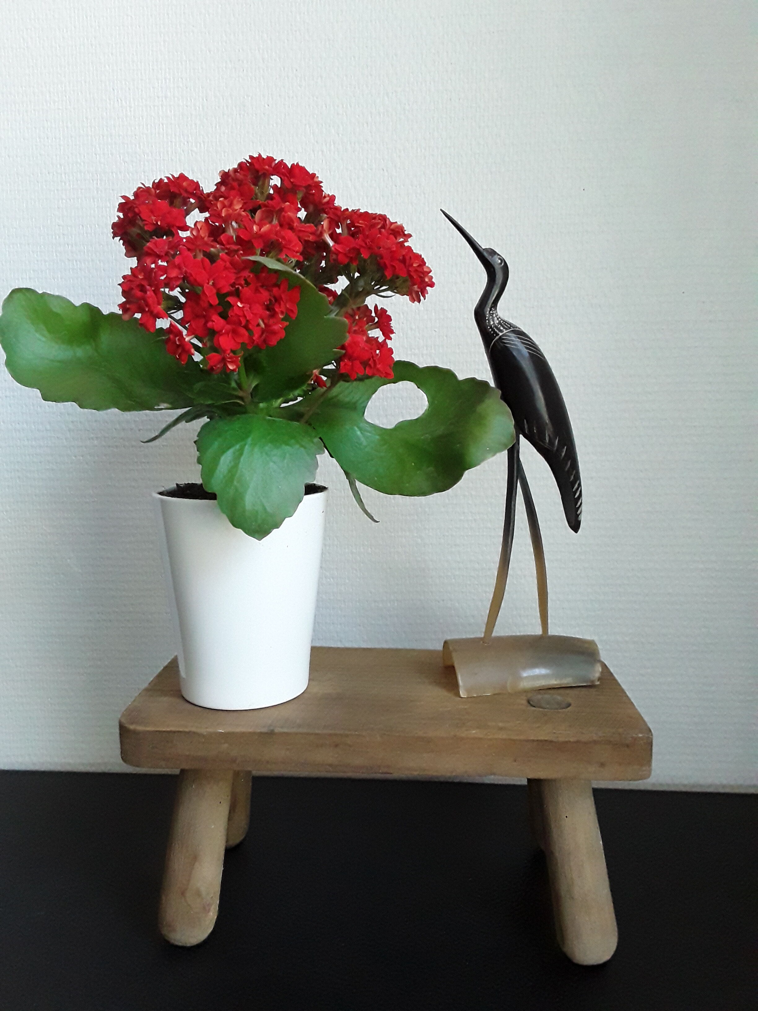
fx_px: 788
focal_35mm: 27
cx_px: 379
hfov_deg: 51.4
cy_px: 506
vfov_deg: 65.3
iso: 400
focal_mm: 2.91
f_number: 1.9
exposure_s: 1/195
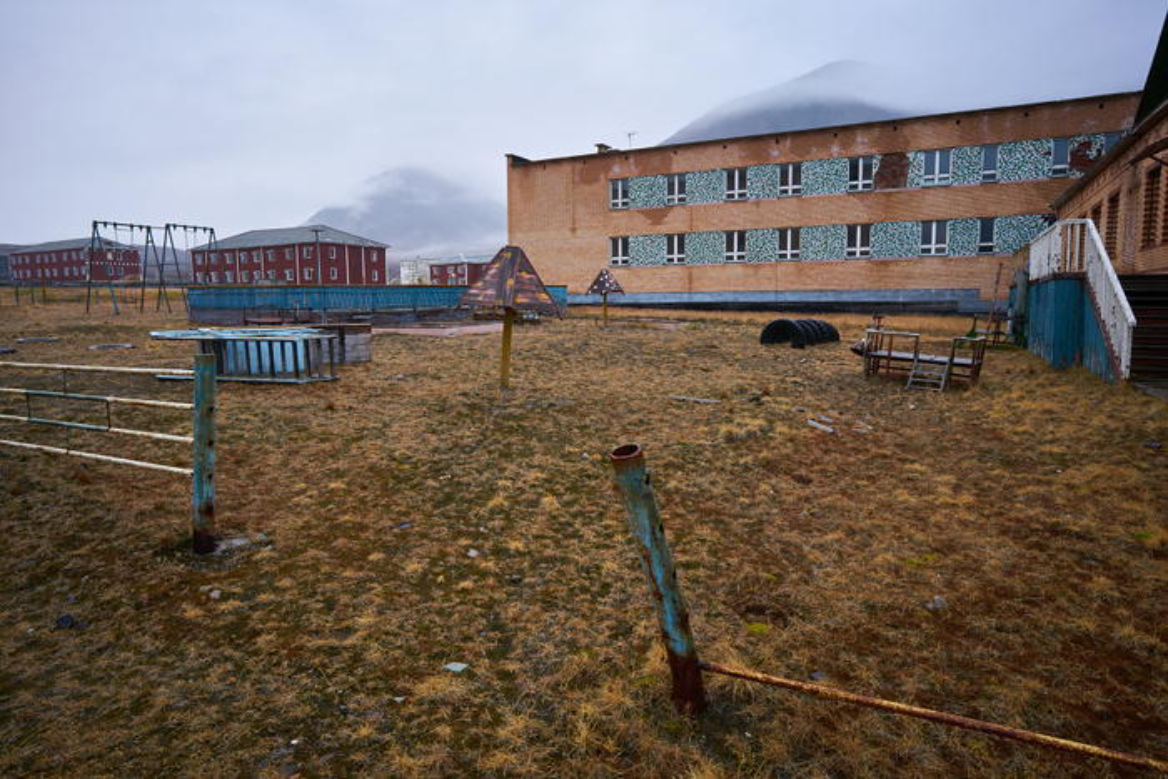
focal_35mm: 21
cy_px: 390
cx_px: 584
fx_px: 681
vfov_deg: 59.5
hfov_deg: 81.2
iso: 400
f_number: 8
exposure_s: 1/20
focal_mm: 21
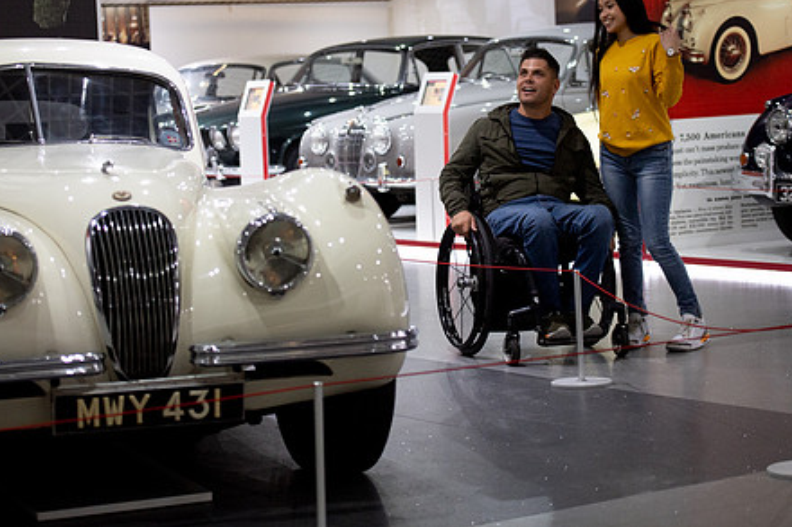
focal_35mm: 99
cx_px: 385
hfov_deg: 20.6
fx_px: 2177
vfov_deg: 13.8
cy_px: 183
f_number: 2.8
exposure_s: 1/125
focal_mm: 75
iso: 2000
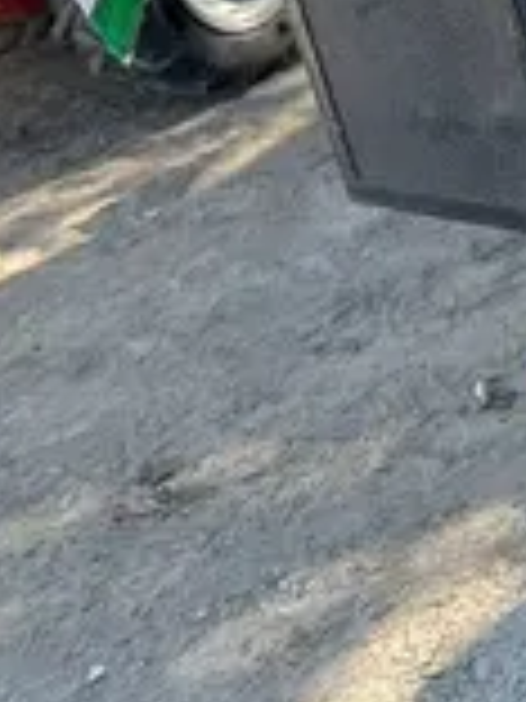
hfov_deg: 11.2
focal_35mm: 122
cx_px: 994
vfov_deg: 15.8
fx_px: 2472
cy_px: -16
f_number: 1.5
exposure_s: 1/434
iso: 50
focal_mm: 5.7
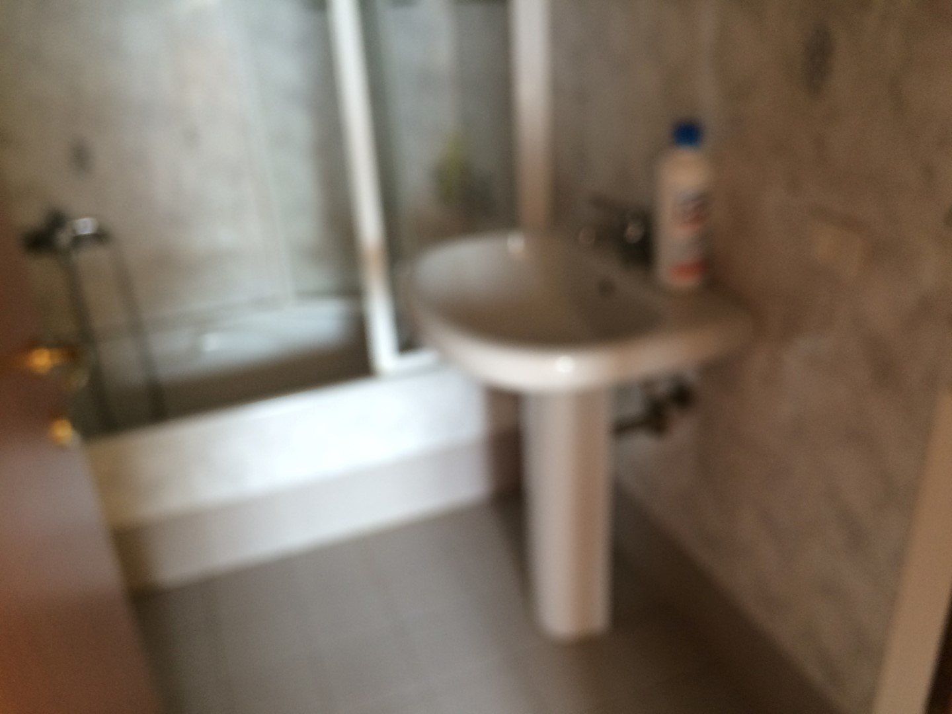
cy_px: 357
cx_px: 476
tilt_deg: -30.0
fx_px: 798
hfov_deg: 61.7
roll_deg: +1.7
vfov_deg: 48.2
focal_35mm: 29
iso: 100
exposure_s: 1/33
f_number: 2.2
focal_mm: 4.15
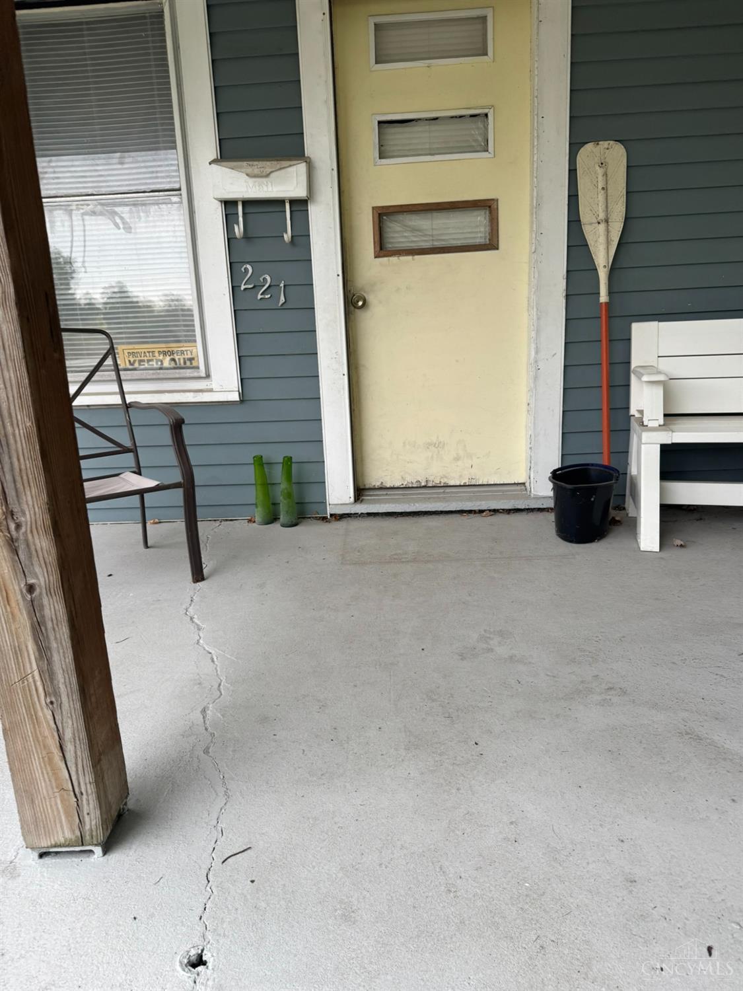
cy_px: 496
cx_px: 372
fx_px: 687
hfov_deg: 56.8
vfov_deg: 71.6
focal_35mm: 24
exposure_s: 1/334
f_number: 1.78
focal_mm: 6.76
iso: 80
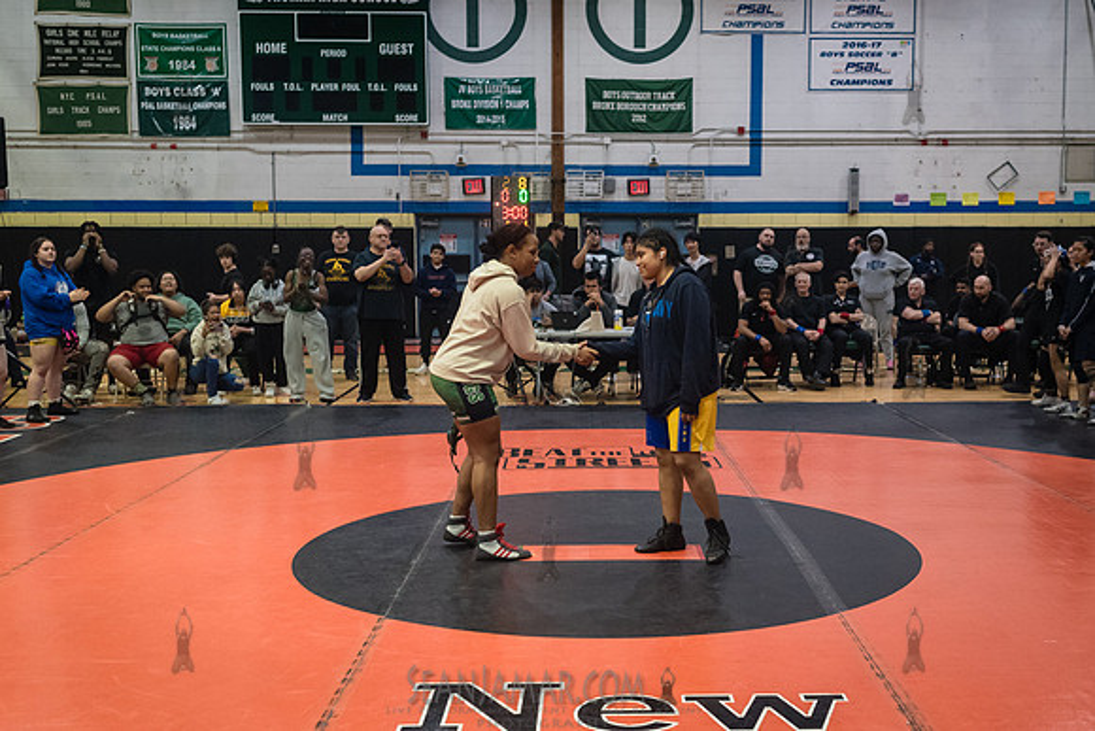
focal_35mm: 40
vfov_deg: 33.1
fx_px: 1228
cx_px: 629
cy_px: 350
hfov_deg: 47.9
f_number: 3.2
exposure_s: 1/500
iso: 5000
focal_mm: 35
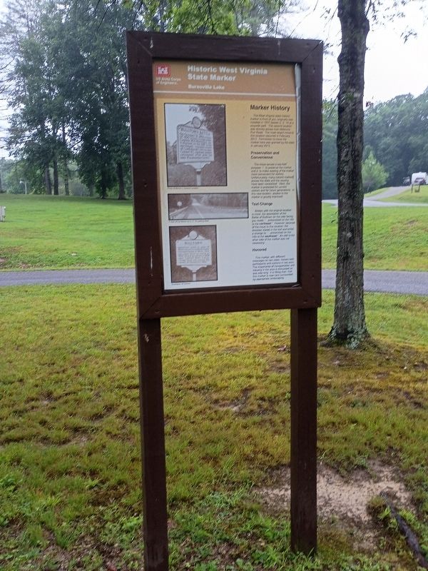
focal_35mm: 29
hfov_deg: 48.2
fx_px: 478
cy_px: 286
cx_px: 214
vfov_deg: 61.7
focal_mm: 4.27
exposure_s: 1/60
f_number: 1.8
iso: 163
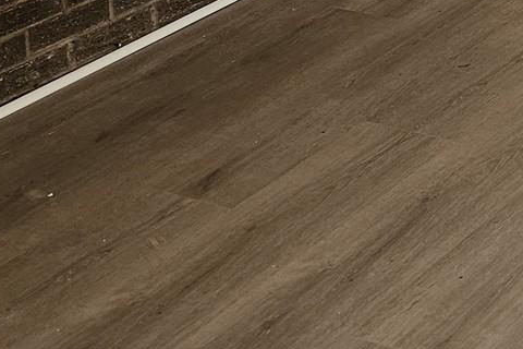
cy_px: -364
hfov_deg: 17.2
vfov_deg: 11.9
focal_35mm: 102
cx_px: 880
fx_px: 1482
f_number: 1.7
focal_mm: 6.3
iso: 200
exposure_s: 1/180
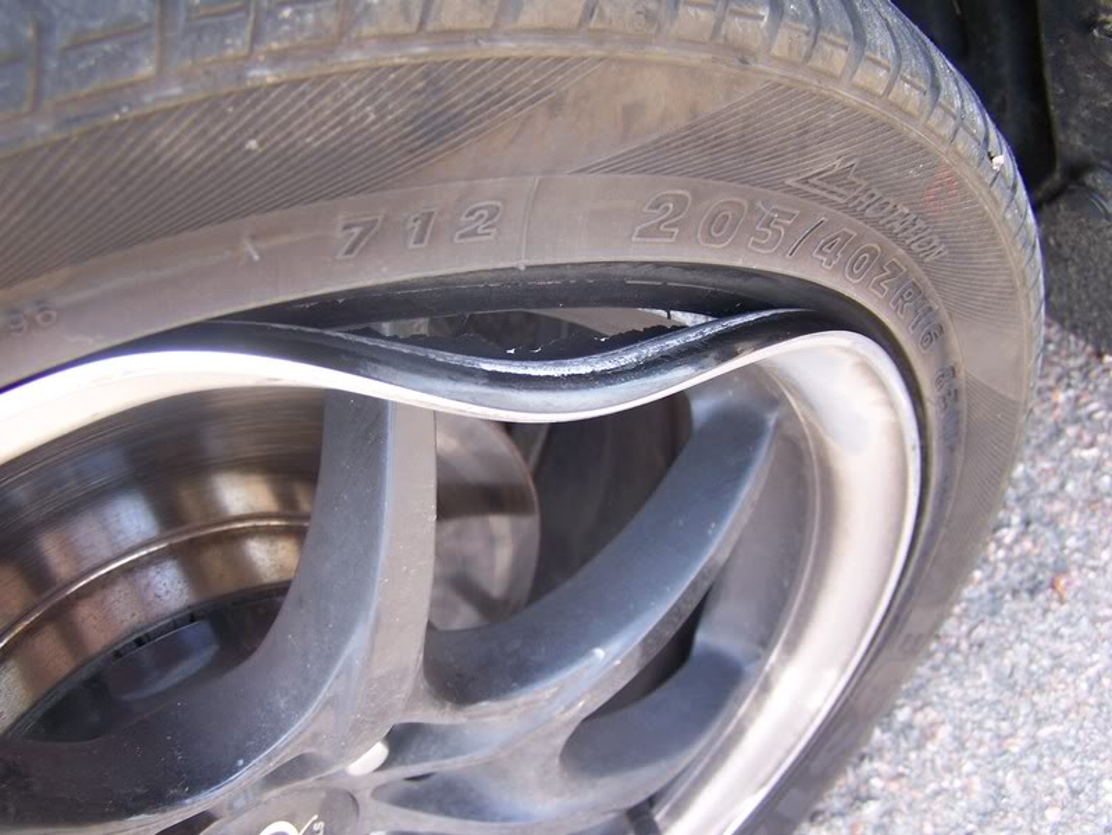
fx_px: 1221
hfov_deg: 49.0
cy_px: 418
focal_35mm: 38
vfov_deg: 37.8
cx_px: 556
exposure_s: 1/60
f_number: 2.8
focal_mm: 6.3
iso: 80
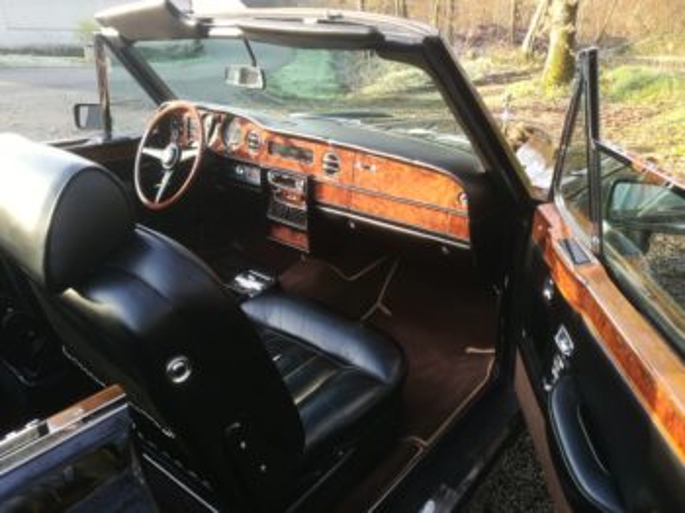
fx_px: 534
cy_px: 256
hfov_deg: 65.4
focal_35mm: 27
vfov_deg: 51.3
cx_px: 342
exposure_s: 1/50
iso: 50
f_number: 2.2
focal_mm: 4.5
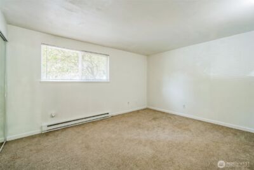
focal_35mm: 16
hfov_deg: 98.5
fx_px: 109
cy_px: 85
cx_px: 127
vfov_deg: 75.5
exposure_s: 1/1.25
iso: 320
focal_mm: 15.5
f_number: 8
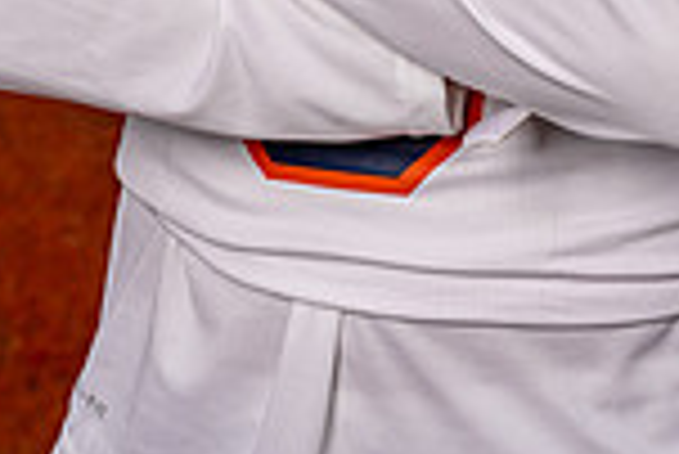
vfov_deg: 7.9
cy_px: -539
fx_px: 3096
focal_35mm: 164
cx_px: 387
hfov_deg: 12.5
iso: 100
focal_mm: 55
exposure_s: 1/400
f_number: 5.6
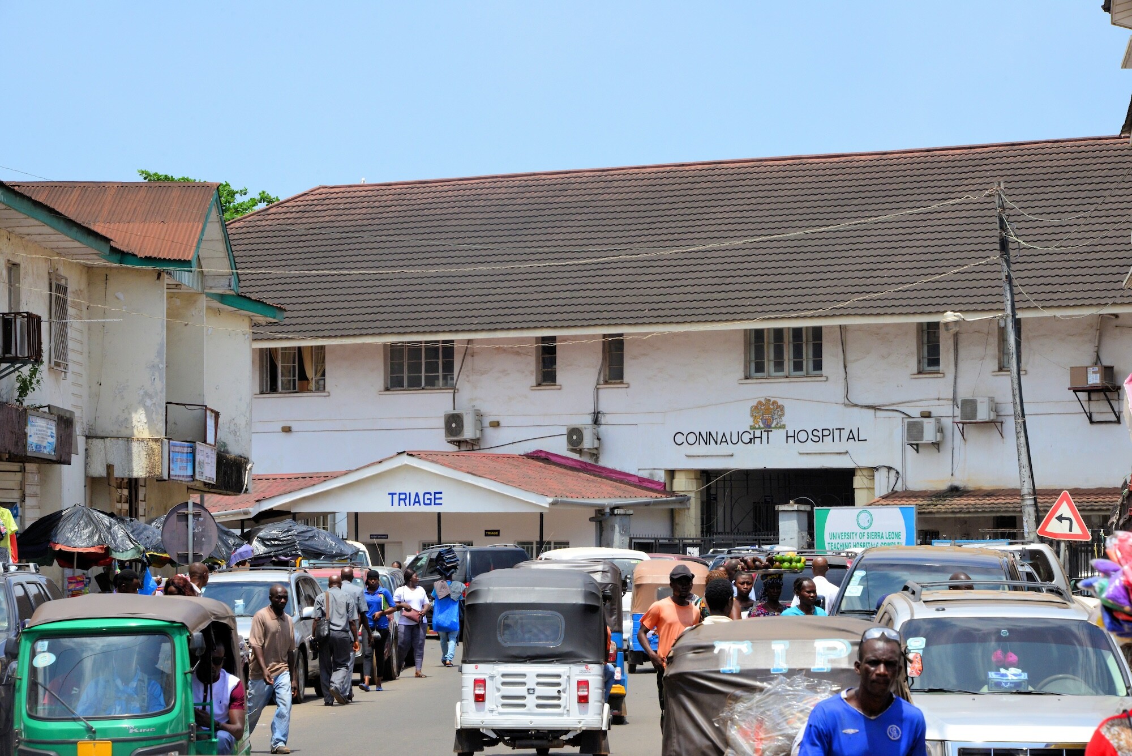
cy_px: 378
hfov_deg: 15.2
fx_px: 4246
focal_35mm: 135
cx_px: 566
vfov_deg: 10.2
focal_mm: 135
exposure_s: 1/800
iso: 1600
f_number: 14
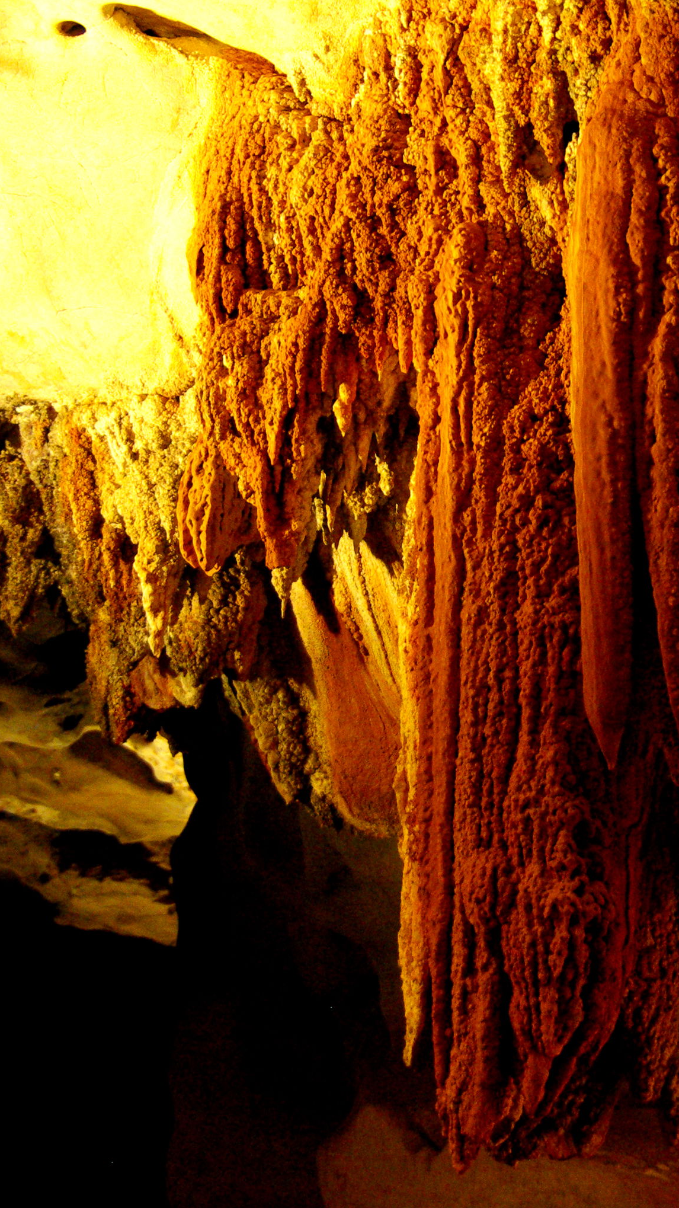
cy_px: 476
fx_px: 1985
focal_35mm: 62
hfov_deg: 19.2
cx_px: 549
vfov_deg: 33.7
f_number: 2.8
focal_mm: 27.5
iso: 1600
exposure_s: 1/10
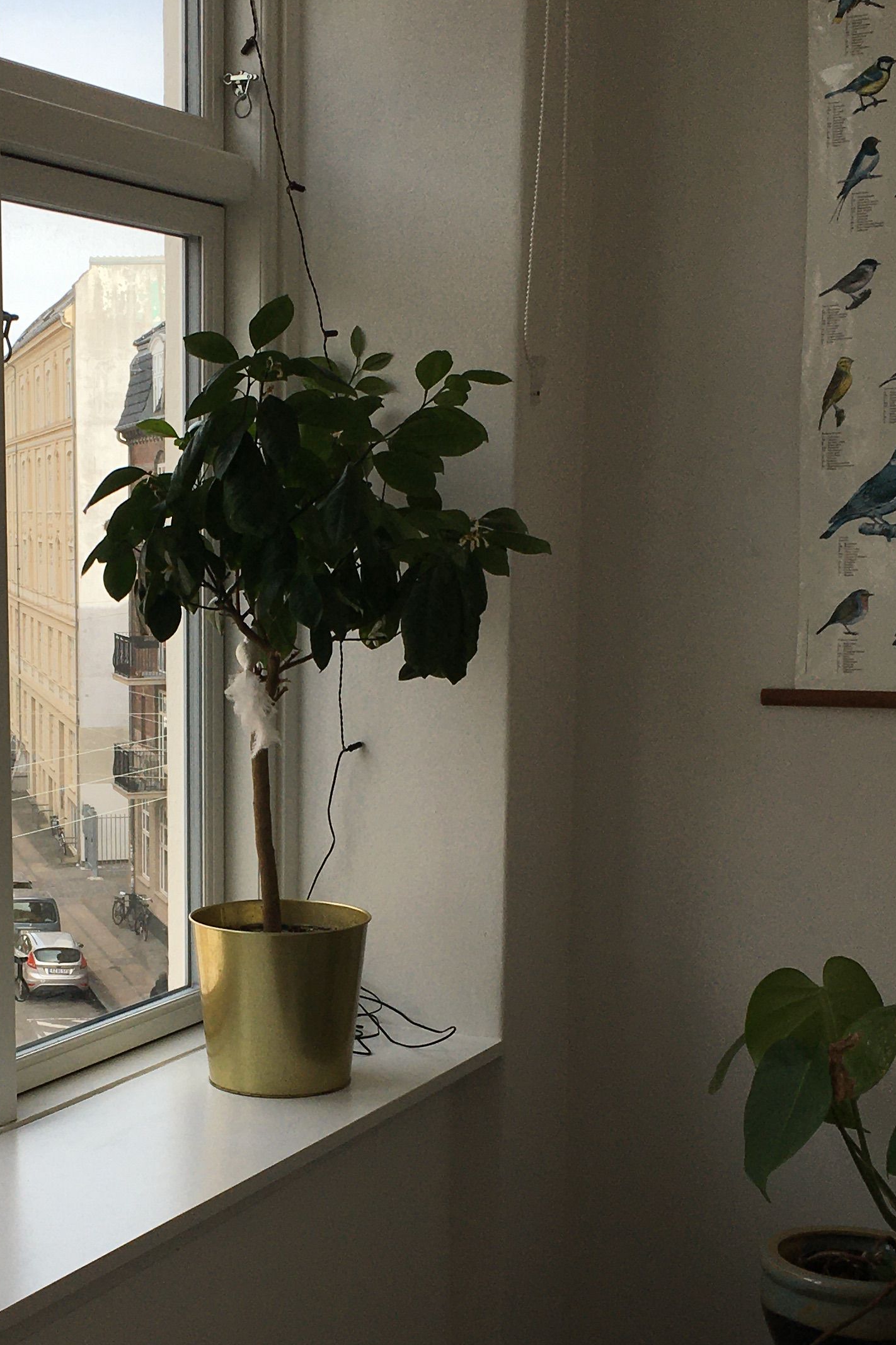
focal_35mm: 57
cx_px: 192
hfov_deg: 23.5
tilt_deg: -8.8
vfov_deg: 34.8
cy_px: 865
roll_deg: +1.0
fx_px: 2129
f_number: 2.2
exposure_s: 1/801
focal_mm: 4.15
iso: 25
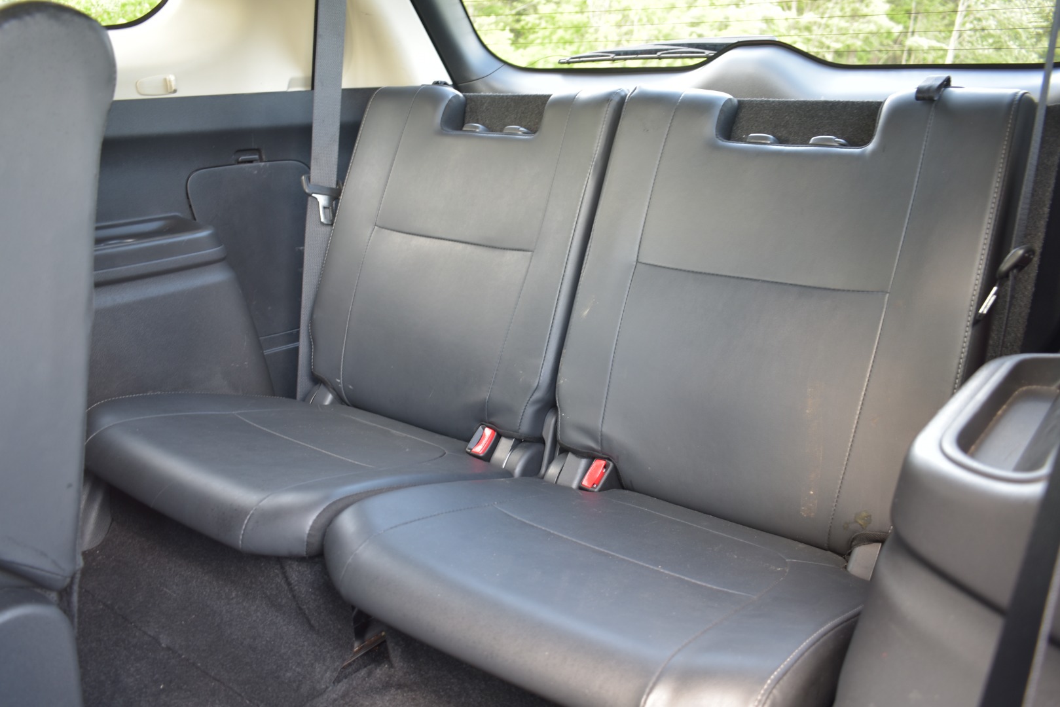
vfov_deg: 43.6
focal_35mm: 30
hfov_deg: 61.9
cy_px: 354
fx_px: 883
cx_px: 530
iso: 100
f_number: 3.8
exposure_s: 1/4
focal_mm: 20
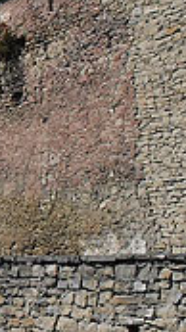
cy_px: 210
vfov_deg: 21.5
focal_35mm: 99
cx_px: -98
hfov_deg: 11.7
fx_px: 870
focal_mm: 6.3
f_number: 8.4
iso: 100
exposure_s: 1/250
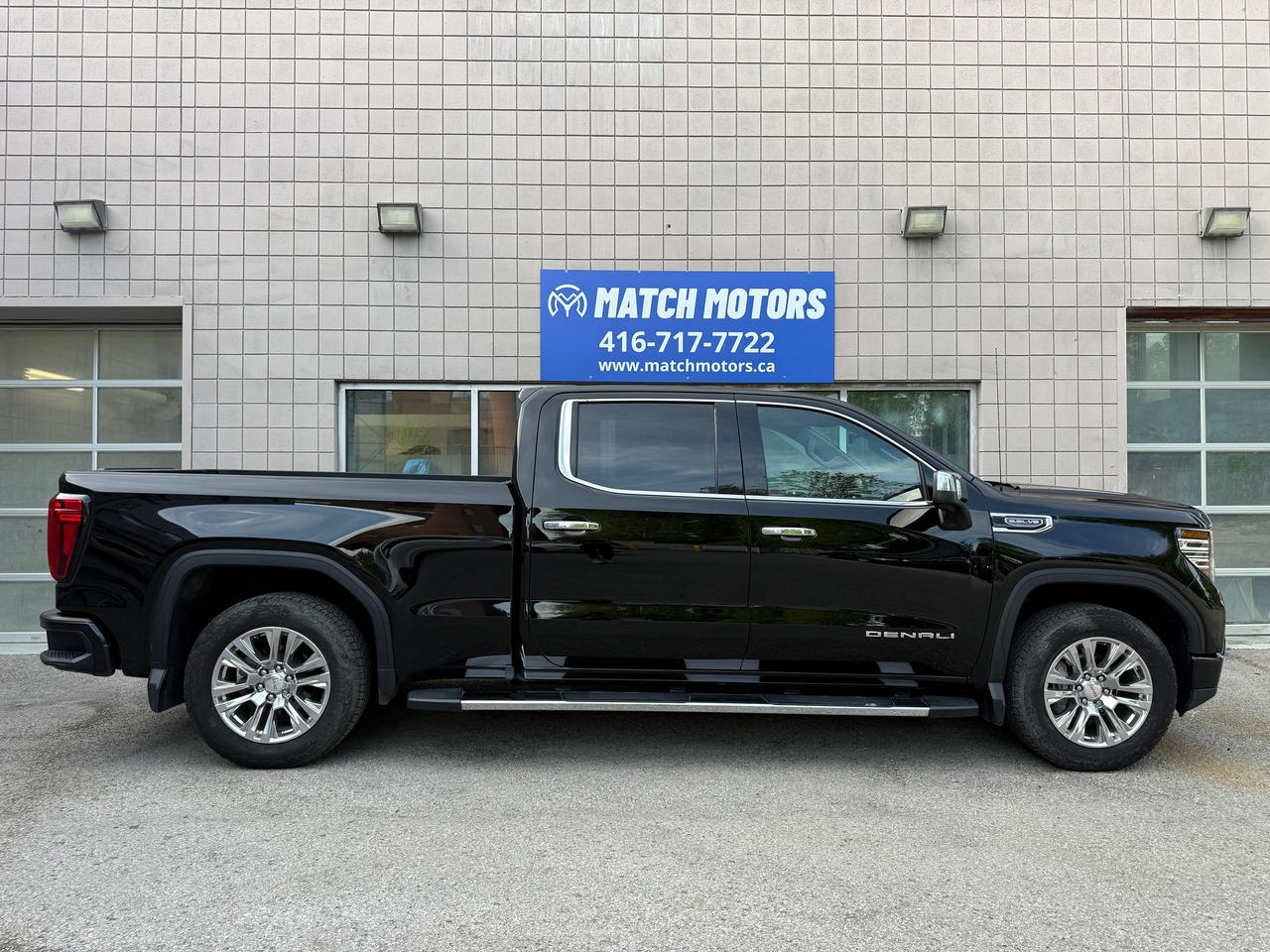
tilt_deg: +1.2
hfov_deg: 71.6
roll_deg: +0.0
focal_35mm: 24
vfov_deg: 56.8
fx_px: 881
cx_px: 635
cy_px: 476
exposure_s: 1/476
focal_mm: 6.76
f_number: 1.78
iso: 80
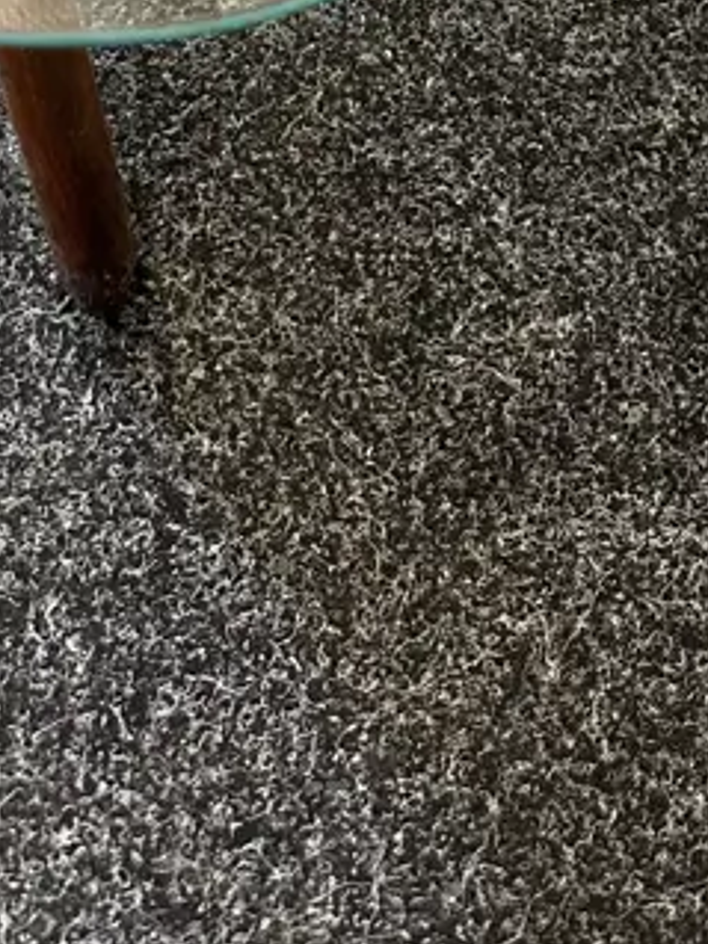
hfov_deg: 19.1
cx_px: 293
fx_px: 2101
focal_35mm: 77
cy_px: -476
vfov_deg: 21.3
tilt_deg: -48.3
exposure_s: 1/50
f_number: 1.78
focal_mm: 6.86
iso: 640
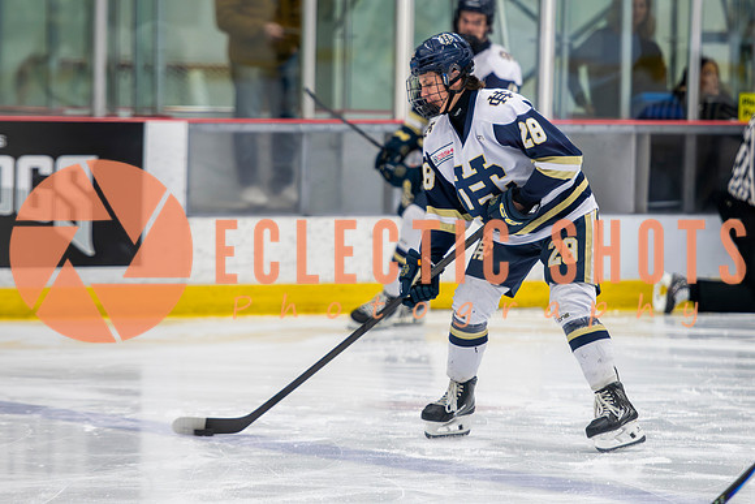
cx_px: 452
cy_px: 252
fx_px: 5811
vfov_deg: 5.0
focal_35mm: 277
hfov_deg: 7.4
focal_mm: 170
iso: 2000
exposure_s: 1/640
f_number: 3.2
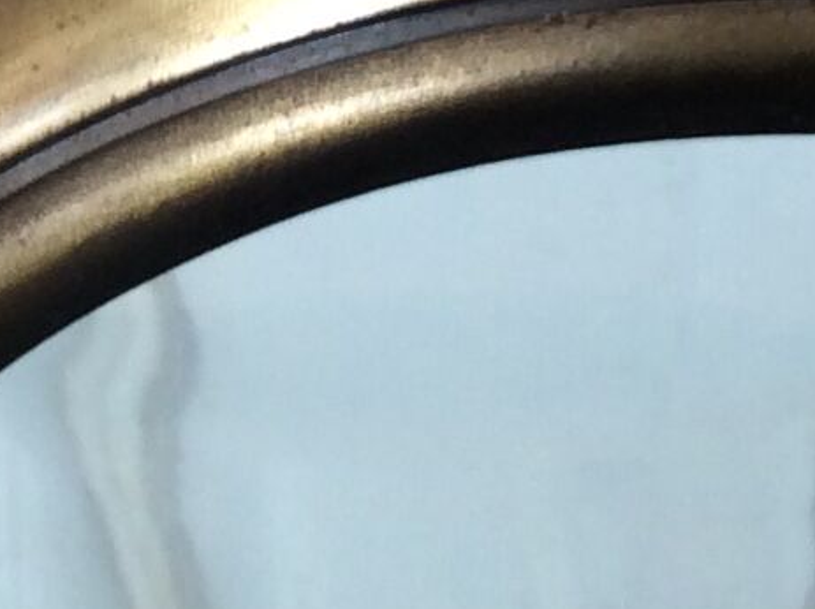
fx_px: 4209
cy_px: -141
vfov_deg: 8.2
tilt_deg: -47.3
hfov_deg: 11.0
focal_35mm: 179
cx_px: 269
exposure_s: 1/25
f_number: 2.4
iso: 40
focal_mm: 3.3
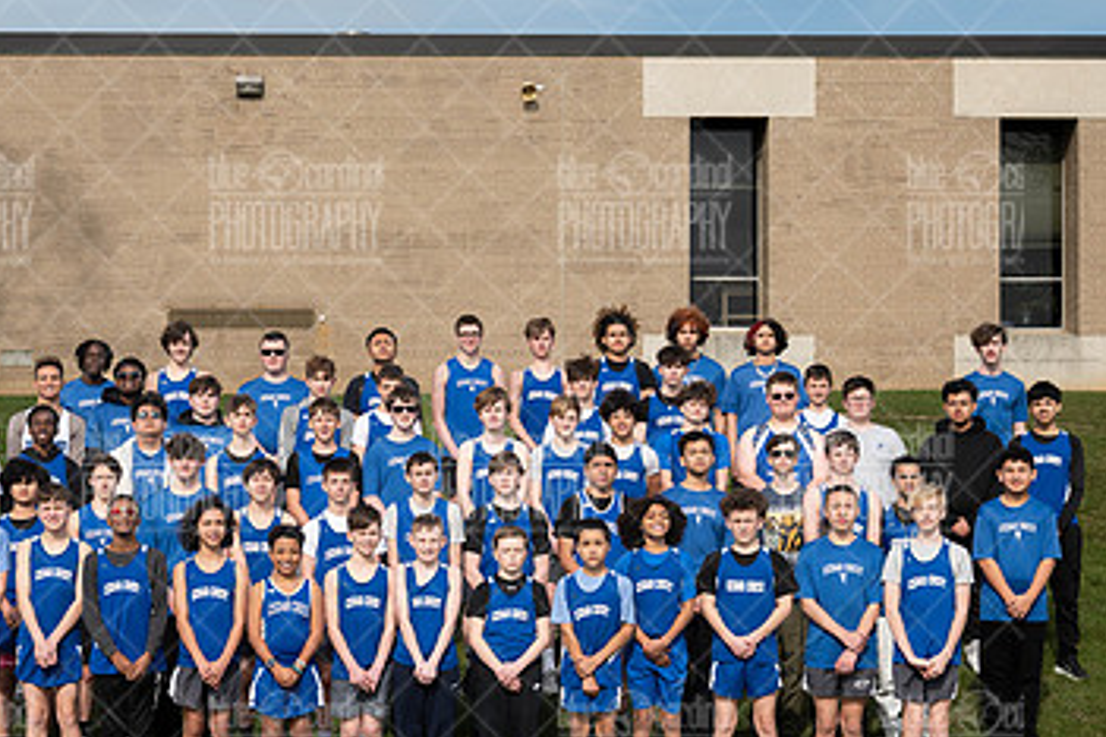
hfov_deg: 25.0
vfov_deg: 16.8
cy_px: 477
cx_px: 416
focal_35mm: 81
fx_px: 2488
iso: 64
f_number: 5
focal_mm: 49
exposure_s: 1/200
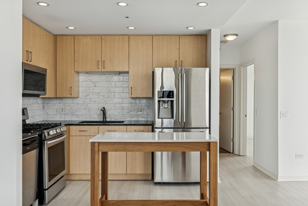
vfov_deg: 42.3
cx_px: 154
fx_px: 265
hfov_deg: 60.3
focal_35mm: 31
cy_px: 103
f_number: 8
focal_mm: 21
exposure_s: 1/80
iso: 320
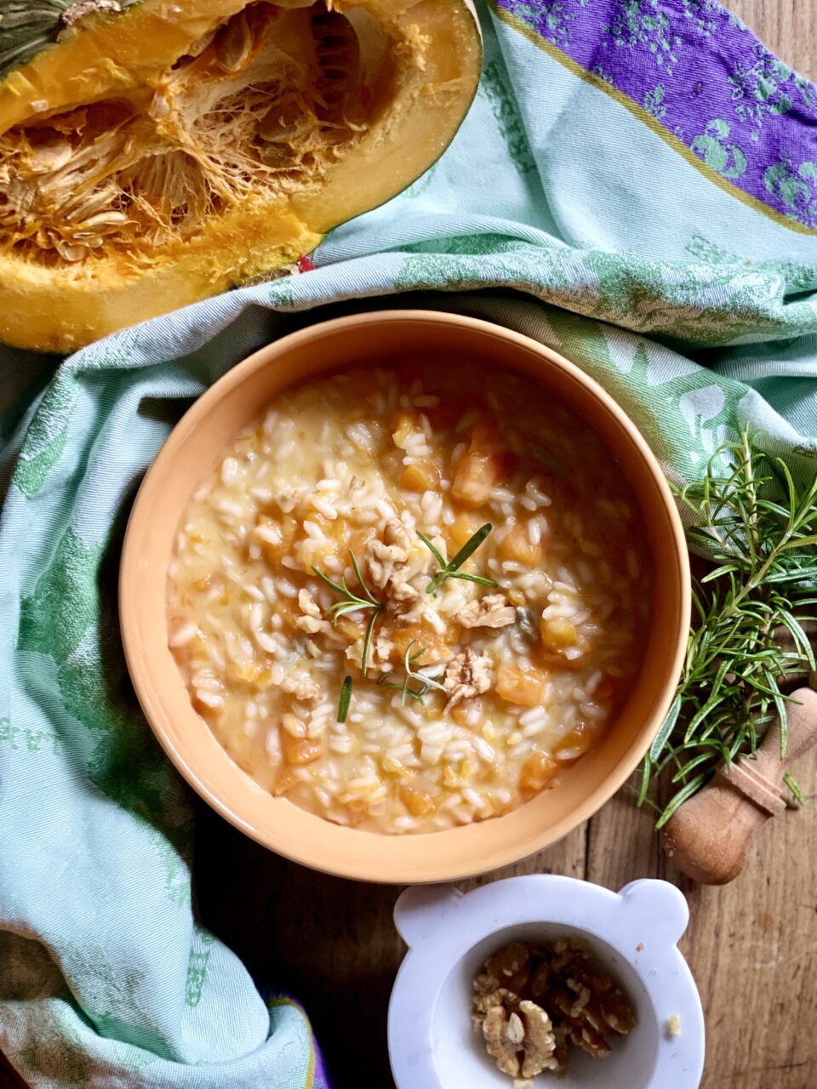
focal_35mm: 64
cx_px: 408
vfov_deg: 30.3
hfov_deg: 22.9
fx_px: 2014
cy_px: 544
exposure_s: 1/90
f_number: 2.2
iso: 250
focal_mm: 7.5
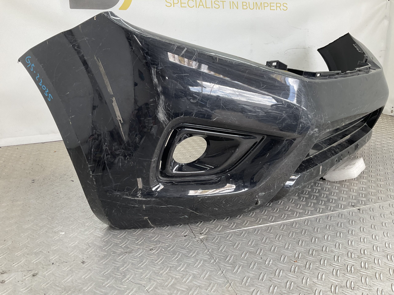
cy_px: 148
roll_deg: -2.2
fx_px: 330
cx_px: 197
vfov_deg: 48.2
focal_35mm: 29
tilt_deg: -17.1
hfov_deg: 61.7
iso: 32
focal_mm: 3
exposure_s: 1/120
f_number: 1.8
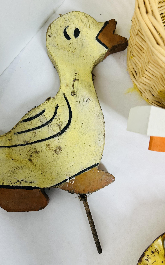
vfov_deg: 59.7
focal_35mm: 32
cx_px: 76
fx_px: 230
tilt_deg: -79.6
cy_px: 131
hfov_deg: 39.4
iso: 40
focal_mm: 5.7
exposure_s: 1/242
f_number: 1.5
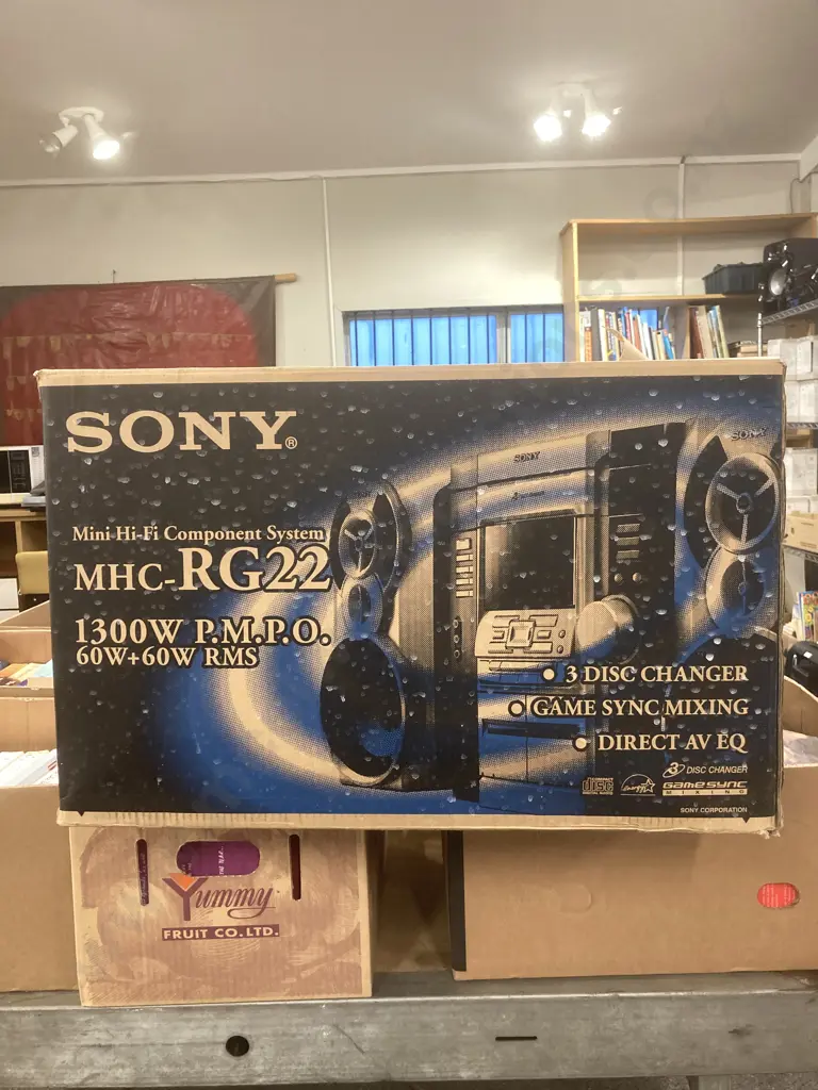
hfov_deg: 49.7
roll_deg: +0.6
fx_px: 882
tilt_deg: -6.2
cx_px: 409
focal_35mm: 28
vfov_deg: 63.4
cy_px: 545
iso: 125
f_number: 1.8
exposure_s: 1/50
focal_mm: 3.99
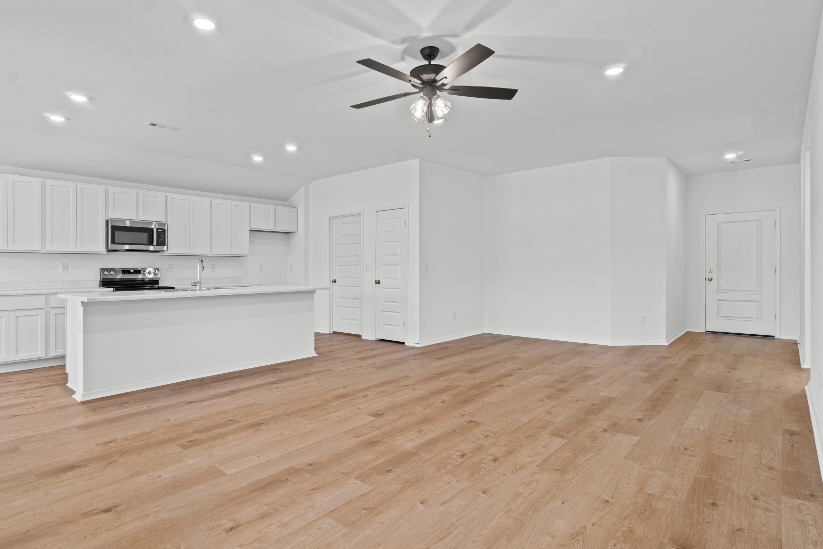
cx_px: 398
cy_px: 277
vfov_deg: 64.5
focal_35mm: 19
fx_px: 434
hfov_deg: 86.9
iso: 250
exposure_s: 1/4
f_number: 9
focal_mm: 12
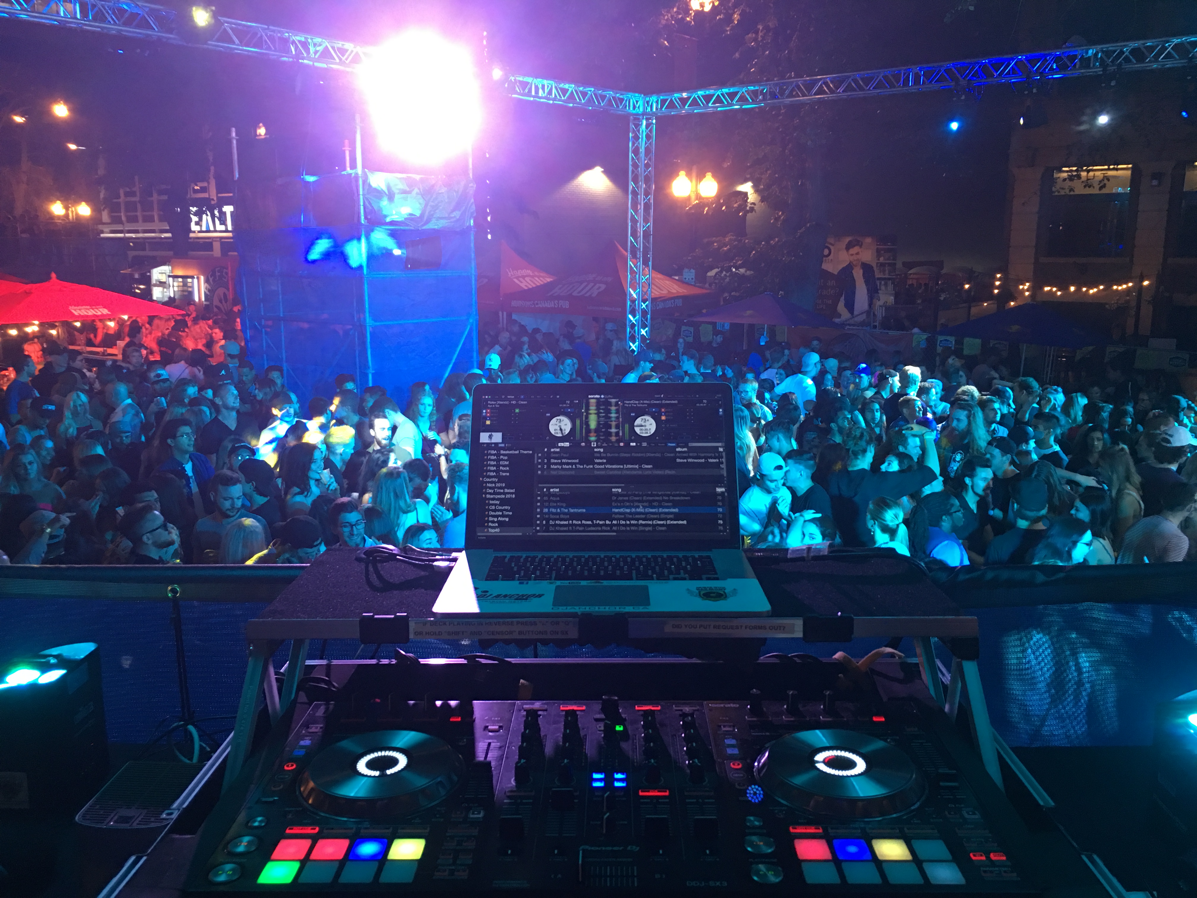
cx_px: 598
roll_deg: -0.6
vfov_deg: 48.2
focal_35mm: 29
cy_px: 449
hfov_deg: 61.7
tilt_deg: -11.0
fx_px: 1003
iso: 80
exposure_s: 1/15
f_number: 2.2
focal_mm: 4.15
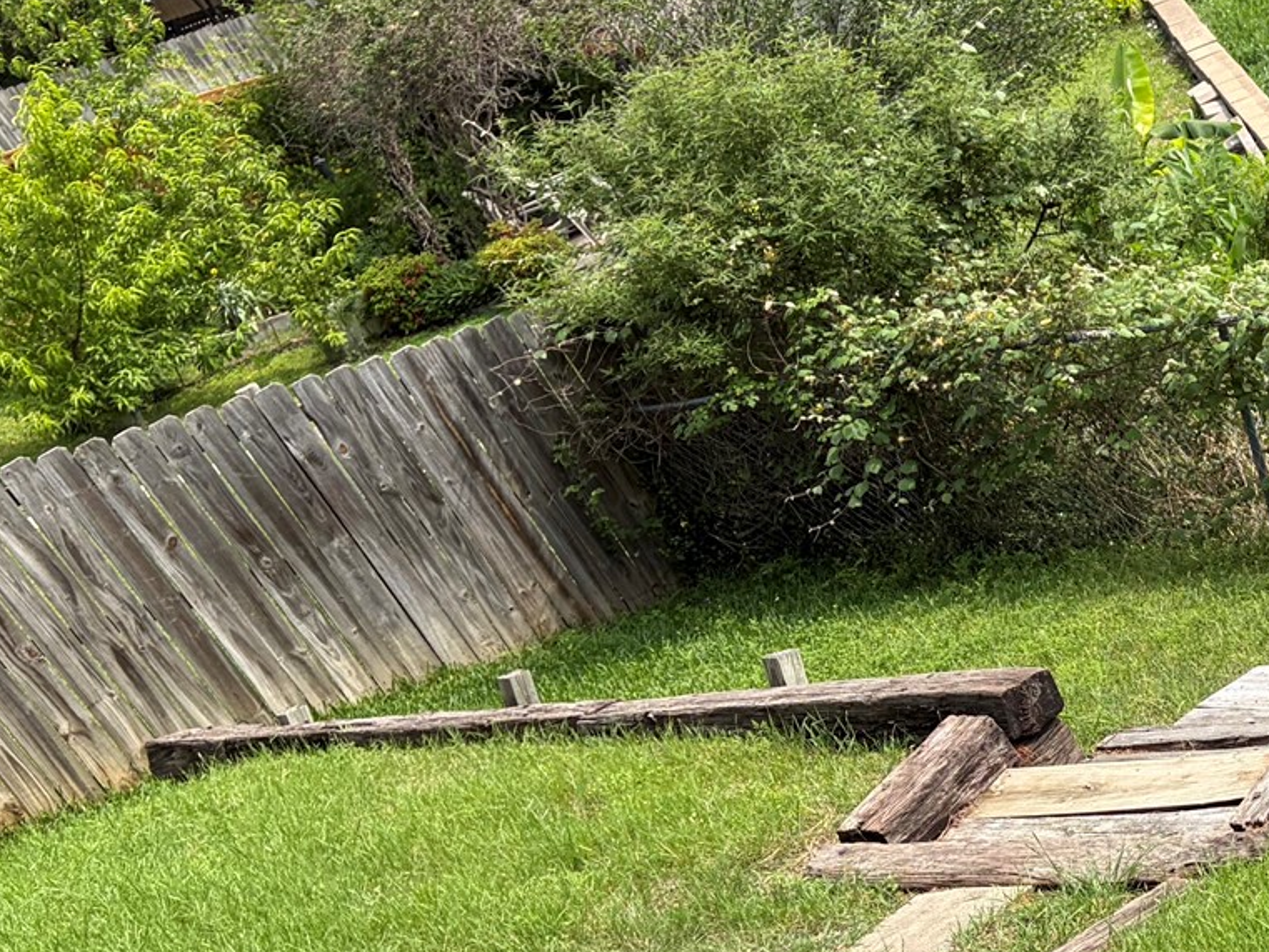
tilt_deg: -22.0
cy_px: 465
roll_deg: +25.9
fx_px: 2567
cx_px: 1557
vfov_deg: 21.0
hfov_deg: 24.8
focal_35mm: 70
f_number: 1.6
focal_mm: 5.96
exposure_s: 1/2012
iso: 50
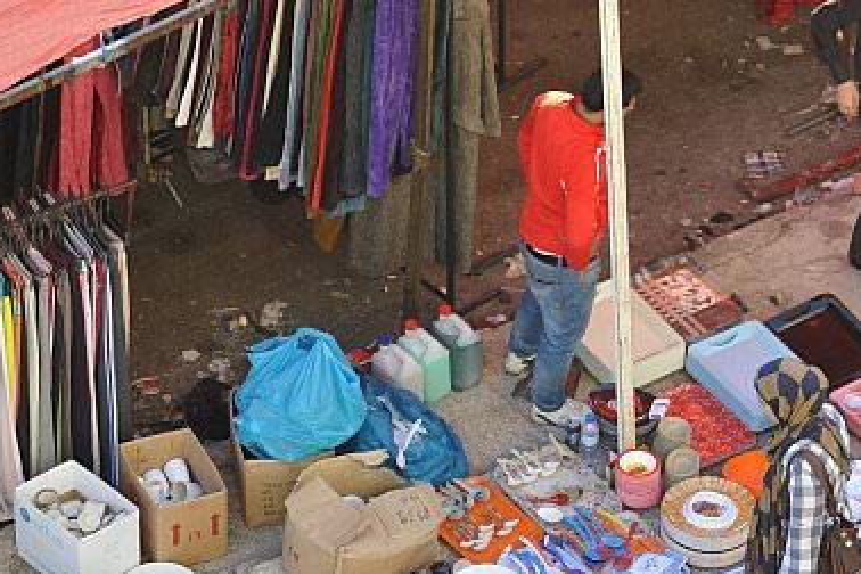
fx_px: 7964
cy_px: 354
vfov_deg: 4.1
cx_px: 797
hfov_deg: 6.2
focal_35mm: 333
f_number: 5.6
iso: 200
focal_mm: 140
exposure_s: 1/125
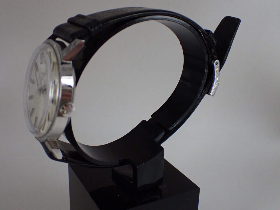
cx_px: 140
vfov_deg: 32.9
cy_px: 105
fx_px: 356
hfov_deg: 42.9
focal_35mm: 44
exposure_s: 1/100
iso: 800
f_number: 2.9
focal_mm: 7.8
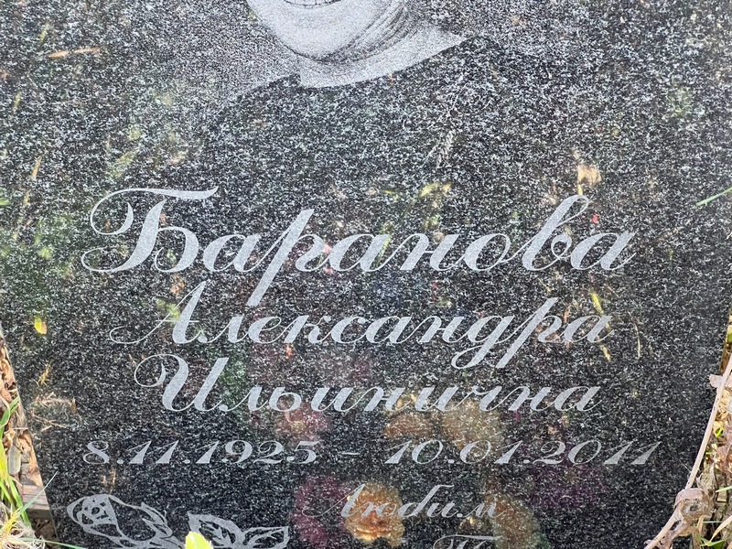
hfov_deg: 25.3
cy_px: 274
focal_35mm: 77
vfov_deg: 19.1
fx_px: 1628
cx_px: 366
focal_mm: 9
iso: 250
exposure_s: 1/87
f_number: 2.8
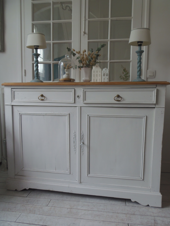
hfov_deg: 56.8
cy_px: 113
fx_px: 157
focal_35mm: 24
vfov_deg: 71.6
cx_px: 85
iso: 64
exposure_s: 1/40
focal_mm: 4.3
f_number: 2.9
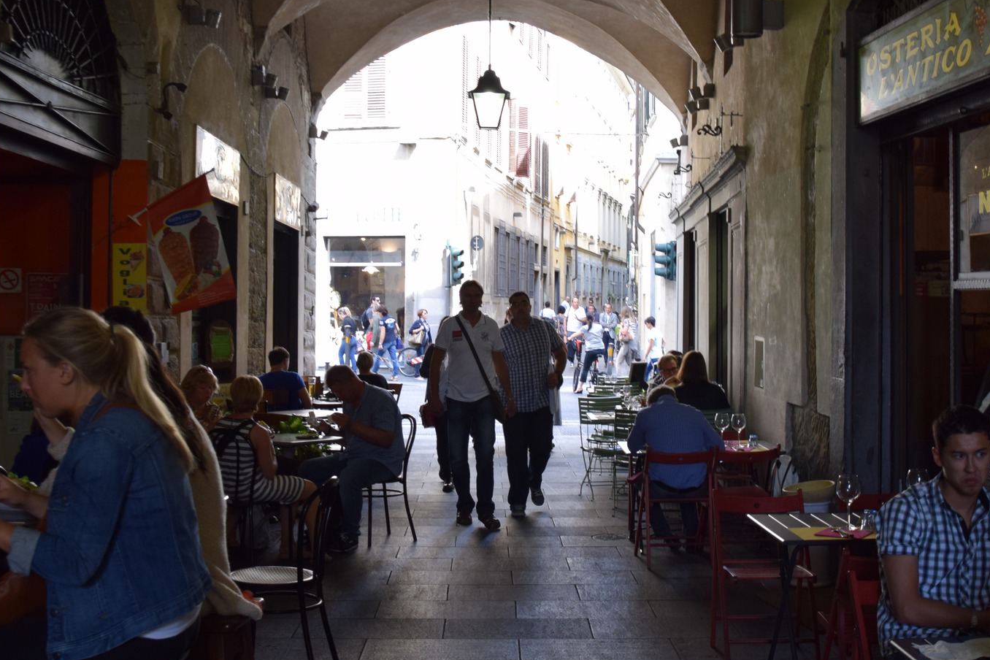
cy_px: 285
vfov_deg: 31.1
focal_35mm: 43
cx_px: 537
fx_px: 1182
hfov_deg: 45.4
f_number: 5
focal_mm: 18
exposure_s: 1/100
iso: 400
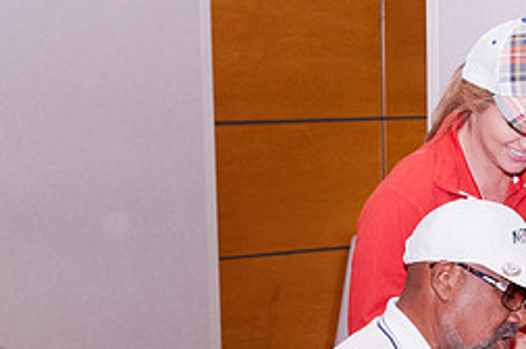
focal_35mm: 110
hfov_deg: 18.3
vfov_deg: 12.3
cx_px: 482
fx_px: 1605
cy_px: 319
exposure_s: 1/100
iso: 1250
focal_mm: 32
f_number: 4
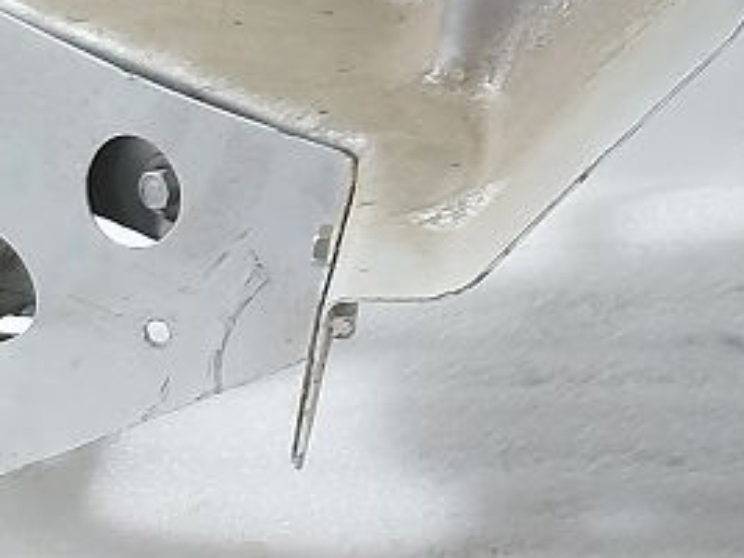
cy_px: -283
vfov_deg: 11.5
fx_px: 2665
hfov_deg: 13.4
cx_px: 1548
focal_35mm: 124
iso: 100
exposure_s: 1/50
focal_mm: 5.23
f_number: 1.8
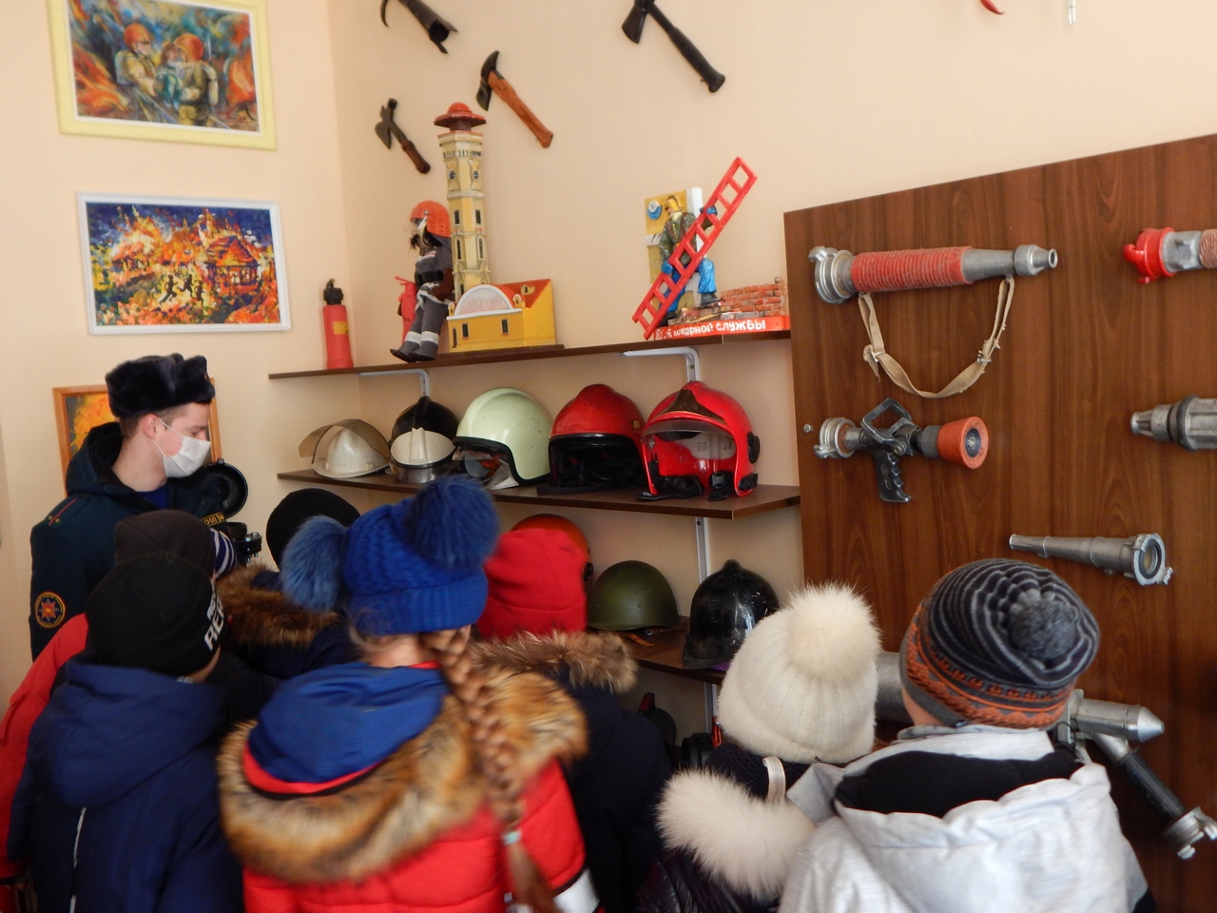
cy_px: 456
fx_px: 1090
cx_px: 608
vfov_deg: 45.4
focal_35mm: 31
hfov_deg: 58.4
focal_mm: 5.6
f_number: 3.2
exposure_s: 1/30
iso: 180
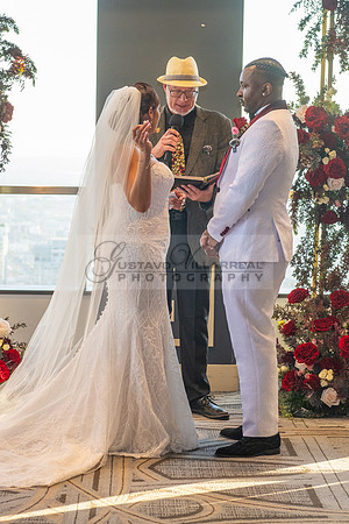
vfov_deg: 20.0
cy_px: 270
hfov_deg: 13.4
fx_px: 1481
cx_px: 189
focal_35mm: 102
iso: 800
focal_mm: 66
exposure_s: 1/125
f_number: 5
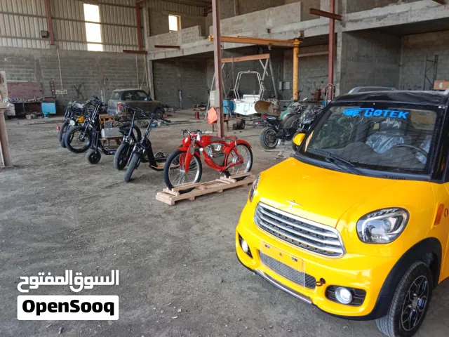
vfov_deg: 51.4
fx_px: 350
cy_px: 168
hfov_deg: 65.3
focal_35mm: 27
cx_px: 224
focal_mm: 3.65
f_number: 2.2
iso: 134
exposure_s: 1/100
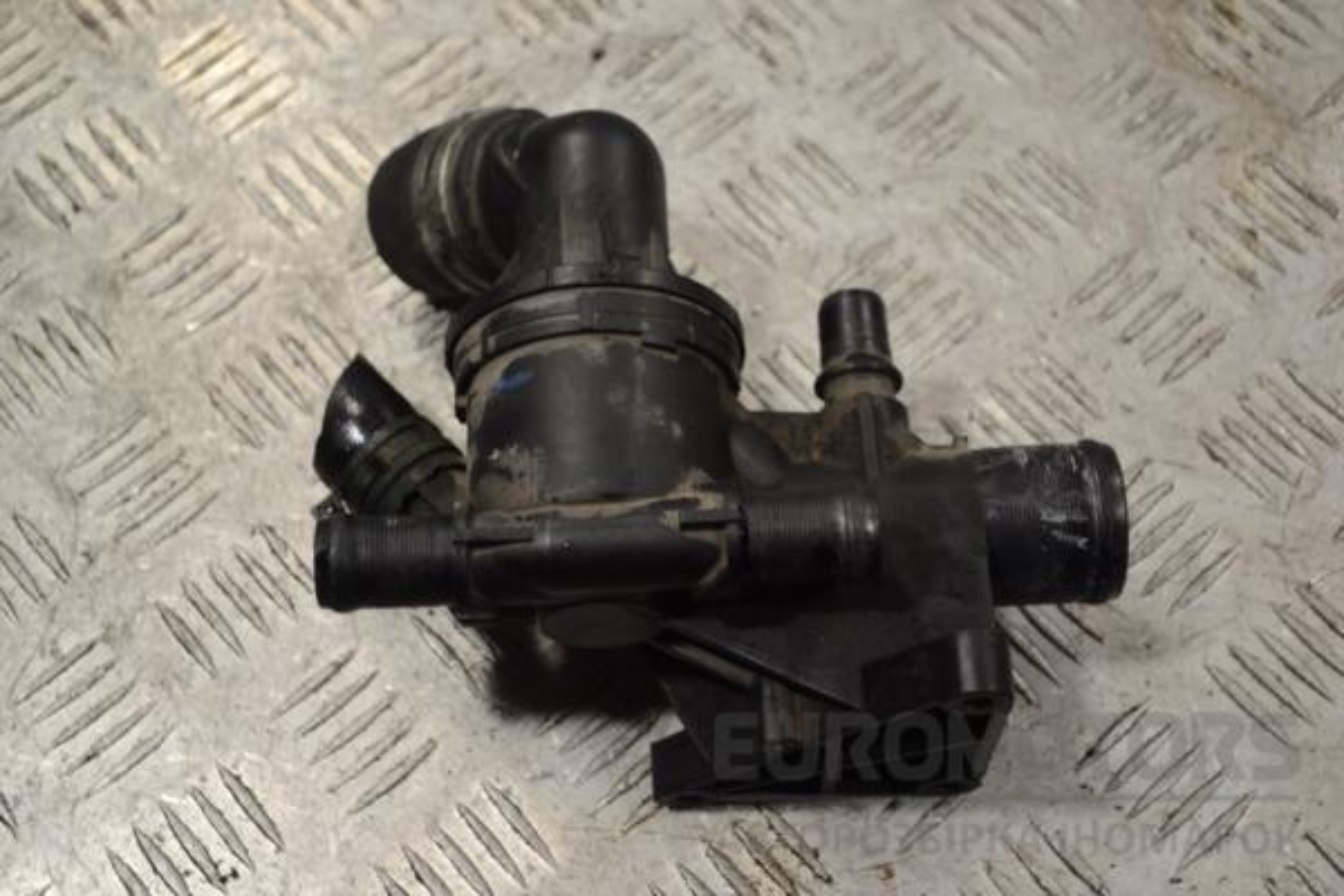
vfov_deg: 26.5
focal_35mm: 51
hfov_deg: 38.9
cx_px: 672
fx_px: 1904
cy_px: 448
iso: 100
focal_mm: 34
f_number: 5
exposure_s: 1/30
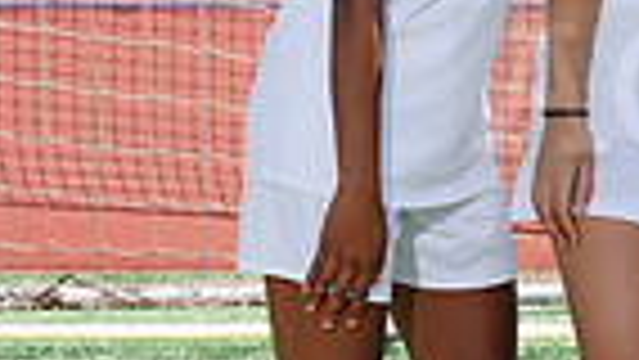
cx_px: 1210
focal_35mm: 648
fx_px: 10984
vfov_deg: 1.9
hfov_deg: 3.3
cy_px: 63
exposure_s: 1/250
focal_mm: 152
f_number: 11
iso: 200
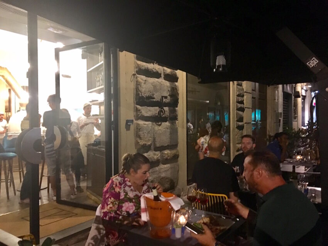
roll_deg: +1.5
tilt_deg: -0.8
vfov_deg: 48.2
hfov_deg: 61.6
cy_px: 123
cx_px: 164
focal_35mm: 29
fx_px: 275
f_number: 2.2
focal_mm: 4.15
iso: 250
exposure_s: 1/17
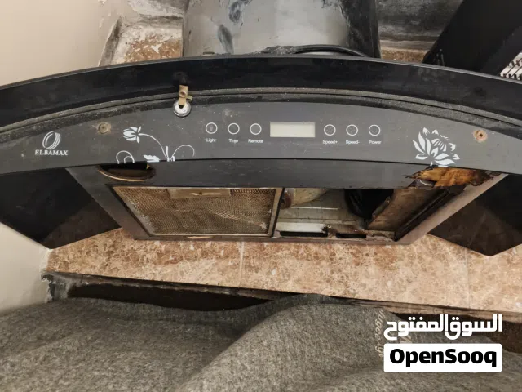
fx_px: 347
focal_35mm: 23
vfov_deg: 58.9
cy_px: 196
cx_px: 261
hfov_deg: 73.9
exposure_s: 1/16.7
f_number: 1.6
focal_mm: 4.09
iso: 4167
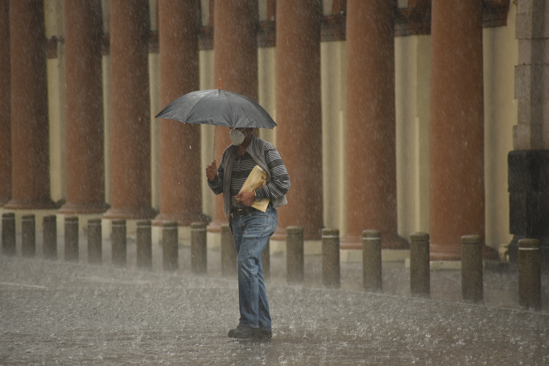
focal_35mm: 242
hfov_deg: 8.5
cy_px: 182
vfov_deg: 5.7
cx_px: 273
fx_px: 3690
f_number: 5
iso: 400
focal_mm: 240
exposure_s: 1/320
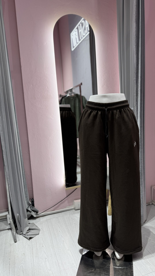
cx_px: 98
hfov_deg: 42.6
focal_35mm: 27
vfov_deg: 69.9
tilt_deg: -8.4
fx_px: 197
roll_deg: +2.4
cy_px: 140
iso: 64
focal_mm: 6.76
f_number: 1.78
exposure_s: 1/143
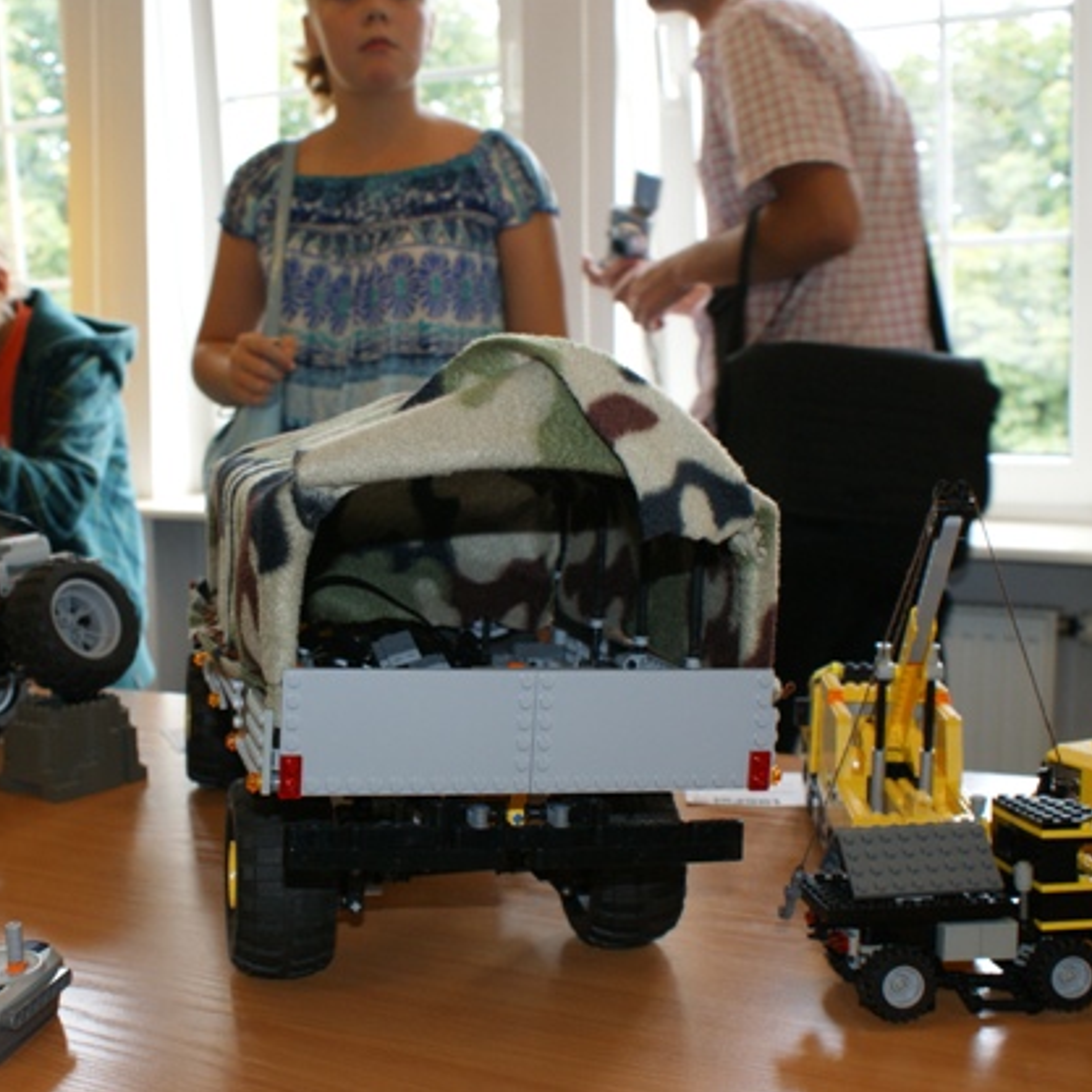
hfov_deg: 38.9
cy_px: 550
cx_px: 409
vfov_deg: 39.2
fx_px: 1535
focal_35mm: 43
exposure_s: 1/60
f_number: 5.6
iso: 400
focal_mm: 22
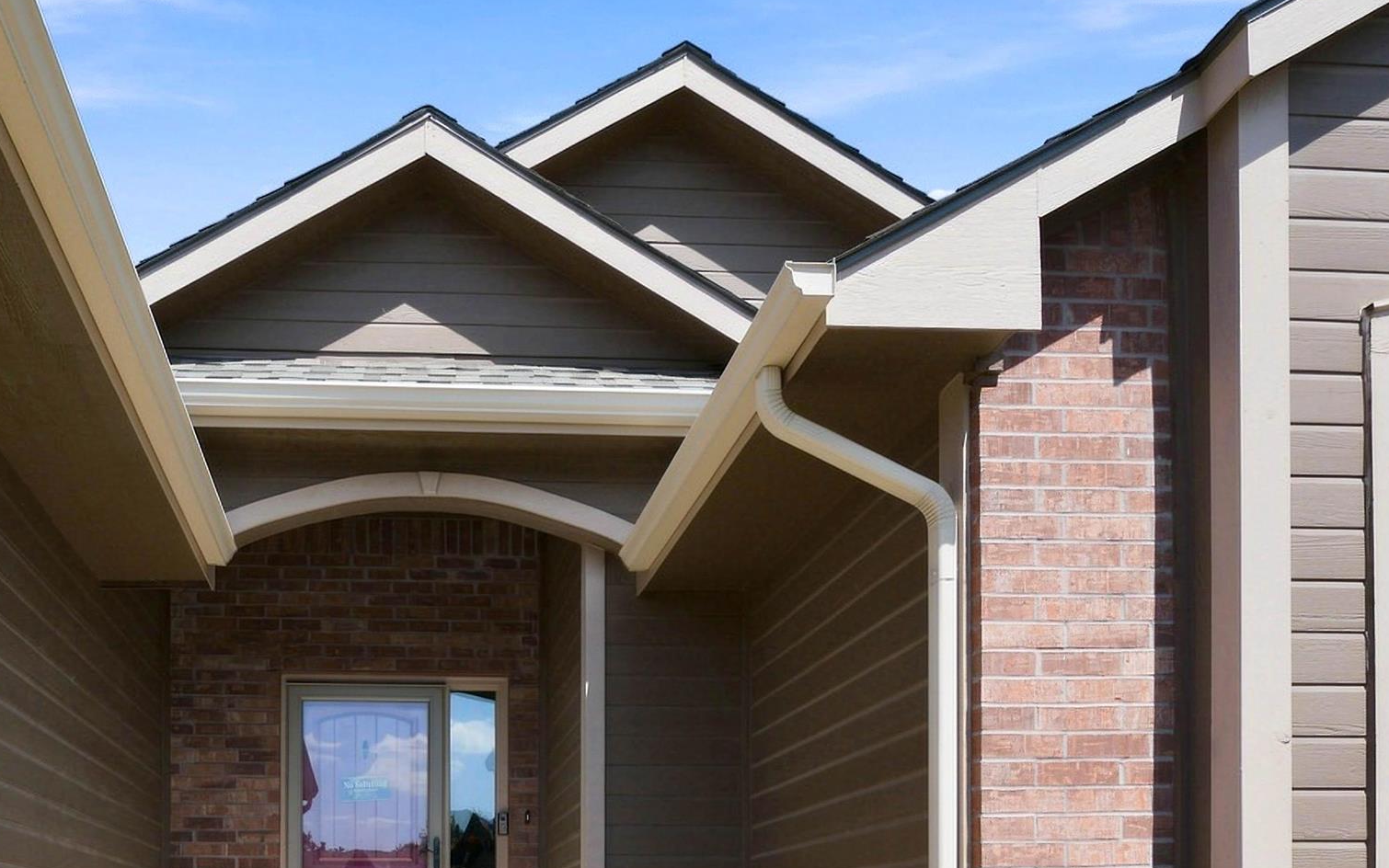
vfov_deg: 38.9
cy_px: 842
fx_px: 1098
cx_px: 341
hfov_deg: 60.9
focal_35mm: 29
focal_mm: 14
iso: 250
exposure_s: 1/640
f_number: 8
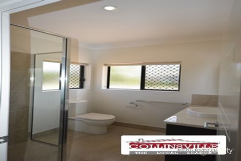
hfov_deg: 85.4
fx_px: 130
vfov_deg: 63.2
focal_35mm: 20
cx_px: 120
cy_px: 80
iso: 140
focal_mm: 13
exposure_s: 1/125
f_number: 4.5
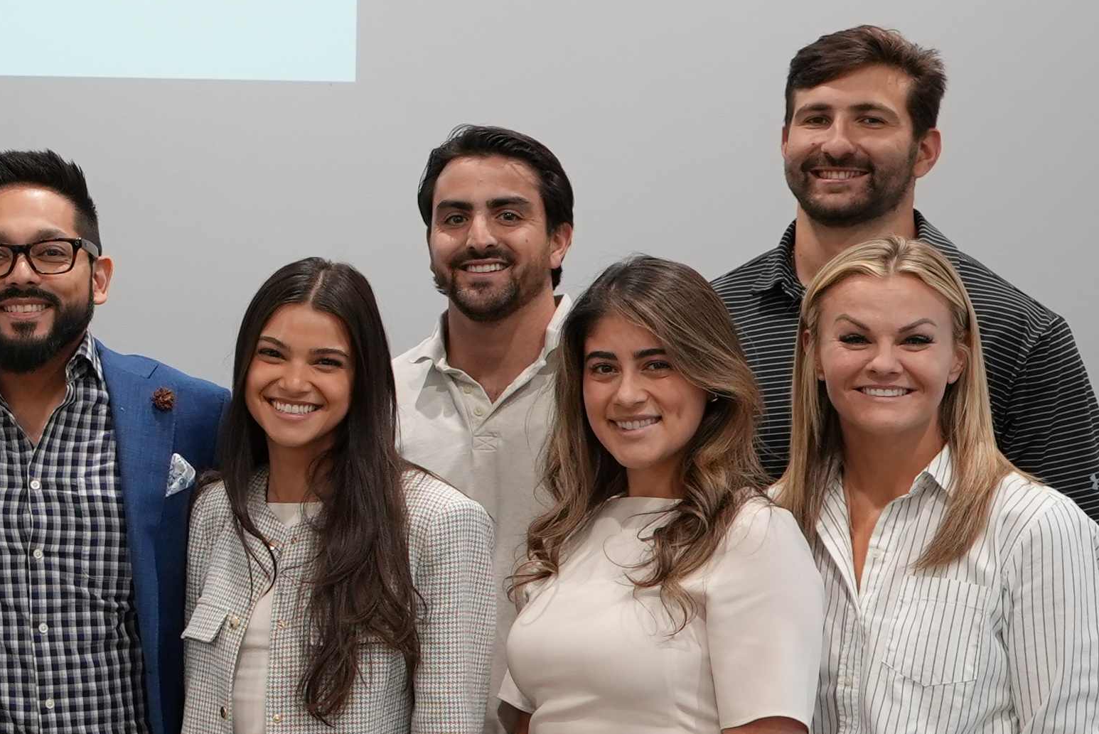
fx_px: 2932
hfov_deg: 19.8
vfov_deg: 14.3
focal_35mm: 96
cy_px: 386
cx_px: -271
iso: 2000
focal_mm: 35
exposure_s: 1/160
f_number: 4
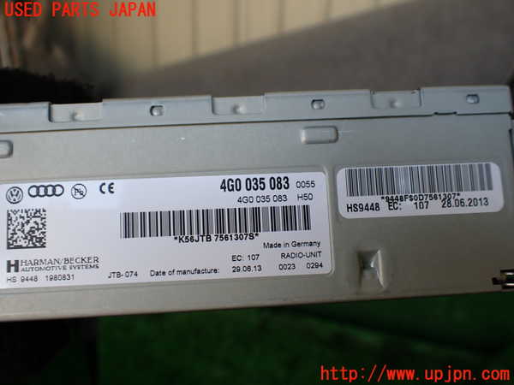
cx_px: 257
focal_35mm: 30
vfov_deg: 46.8
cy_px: 192
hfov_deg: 60.0
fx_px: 445
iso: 100
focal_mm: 5.4
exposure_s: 1/200
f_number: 2.3
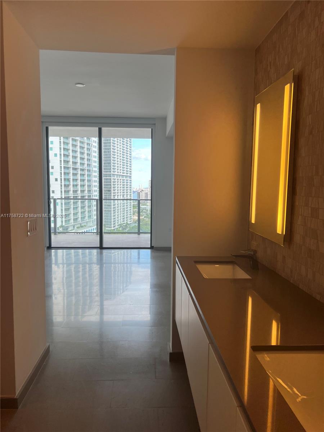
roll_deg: +0.0
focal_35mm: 26
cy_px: 216
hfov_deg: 53.1
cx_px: 162
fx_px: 324
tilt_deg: -5.4
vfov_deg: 67.3
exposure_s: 1/146
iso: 32
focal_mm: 5.7
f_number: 1.5
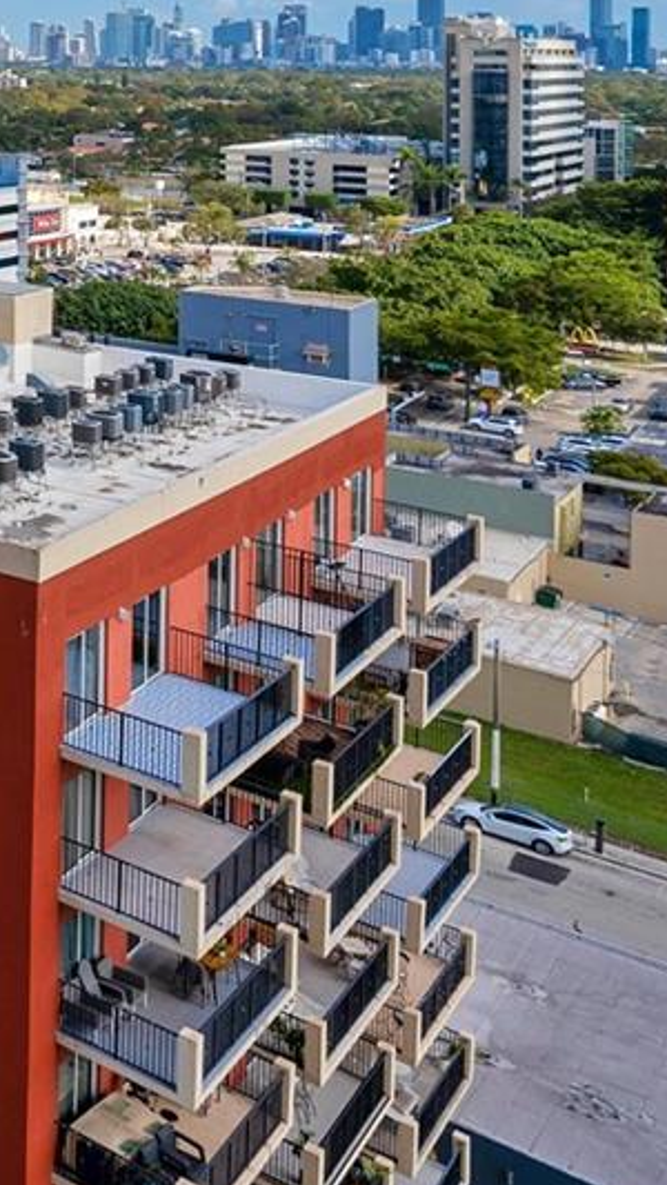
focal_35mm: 44
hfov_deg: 16.8
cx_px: -785
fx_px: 1383
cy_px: 44
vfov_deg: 41.4
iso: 100
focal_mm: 14
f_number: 5
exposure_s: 1/1000
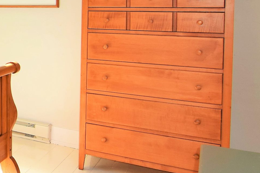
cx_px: -136
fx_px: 380
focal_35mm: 53
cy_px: 13
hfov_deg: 26.5
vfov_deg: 24.9
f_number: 5.6
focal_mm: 11
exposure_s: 1/125
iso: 450
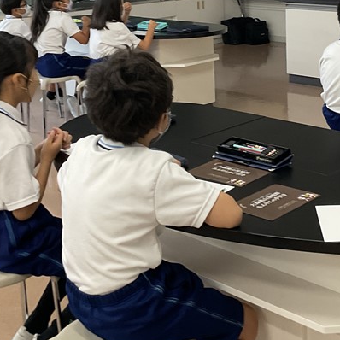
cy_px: 61
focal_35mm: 66
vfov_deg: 25.6
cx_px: 247
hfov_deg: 25.8
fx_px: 733
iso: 80
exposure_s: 1/60
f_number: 1.8
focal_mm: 3
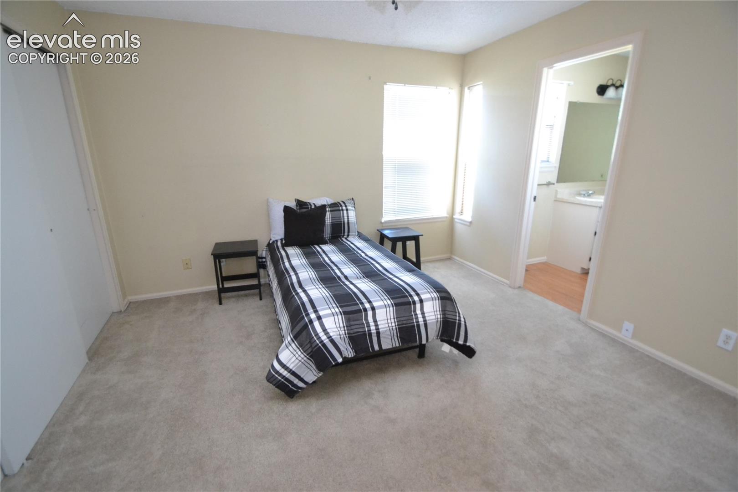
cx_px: 369
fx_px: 307
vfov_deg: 77.3
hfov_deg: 100.4
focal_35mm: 15
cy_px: 246
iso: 3200
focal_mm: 10
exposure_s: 1/20
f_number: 3.5
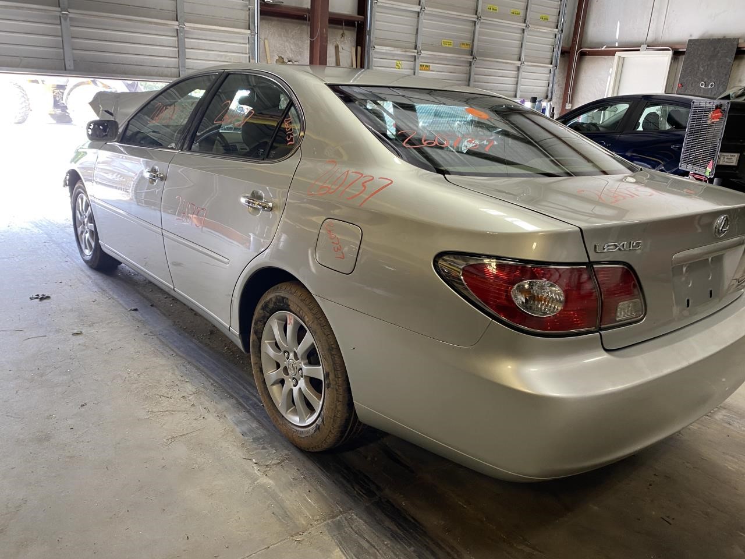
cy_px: 280
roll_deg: -2.0
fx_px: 560
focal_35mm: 26
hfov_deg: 67.3
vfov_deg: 53.1
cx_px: 372
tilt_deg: -12.4
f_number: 1.8
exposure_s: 1/60
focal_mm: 4.25
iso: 80
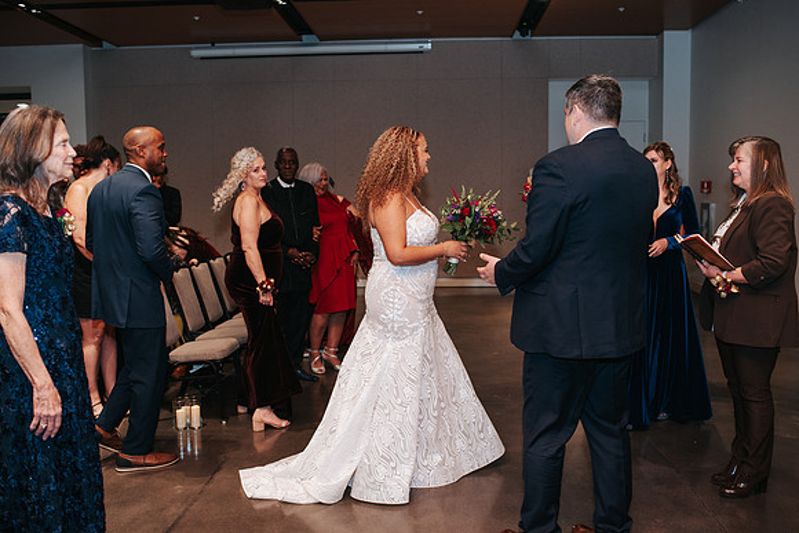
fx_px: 777
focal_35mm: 35
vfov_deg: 37.9
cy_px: 266
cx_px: 400
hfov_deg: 54.4
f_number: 2.8
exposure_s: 1/200
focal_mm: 35
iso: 1000
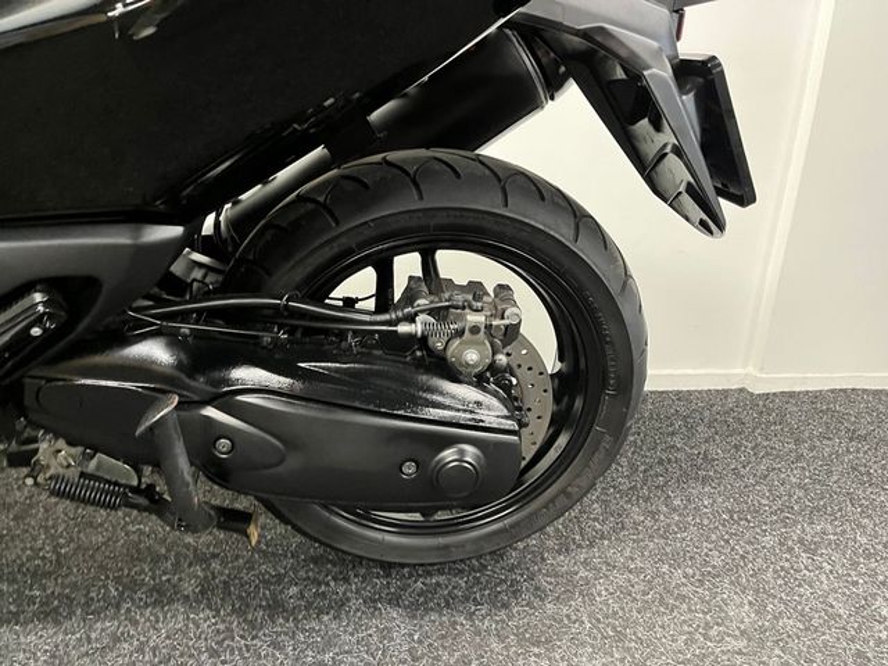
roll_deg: -1.9
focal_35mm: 26
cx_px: 444
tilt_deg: -19.8
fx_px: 667
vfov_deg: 53.1
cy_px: 333
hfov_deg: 67.3
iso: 500
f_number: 1.6
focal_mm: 5.1
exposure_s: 1/33
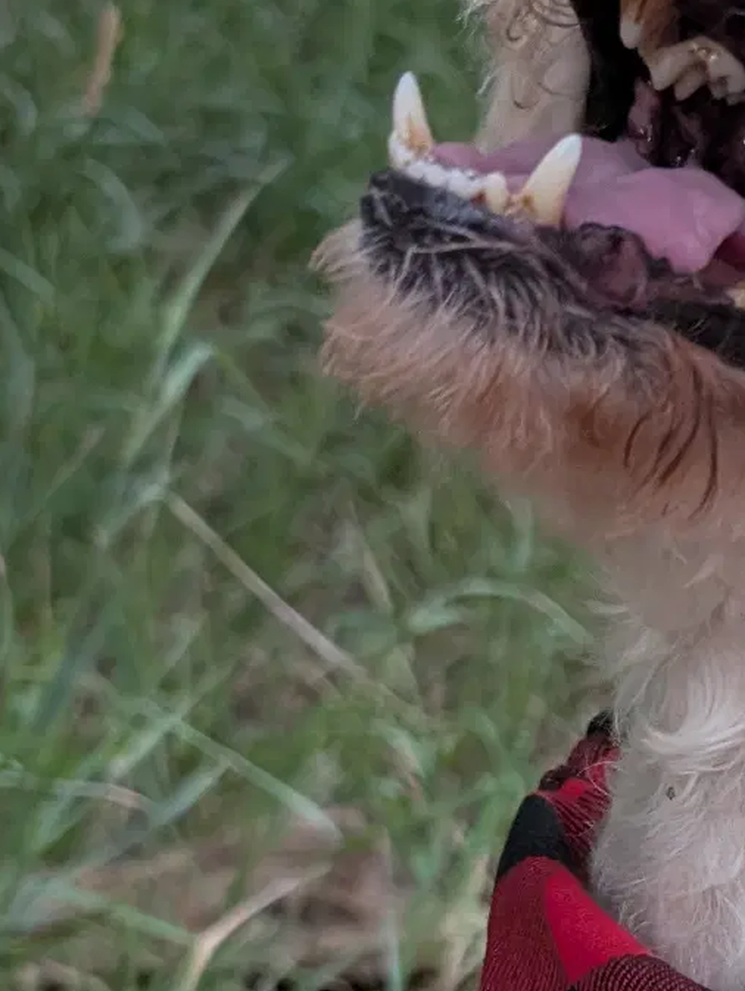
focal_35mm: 91
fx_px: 2607
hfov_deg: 15.2
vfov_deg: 20.5
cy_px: 1088
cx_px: 1059
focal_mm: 6.9
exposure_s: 1/1418
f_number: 1.68
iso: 650
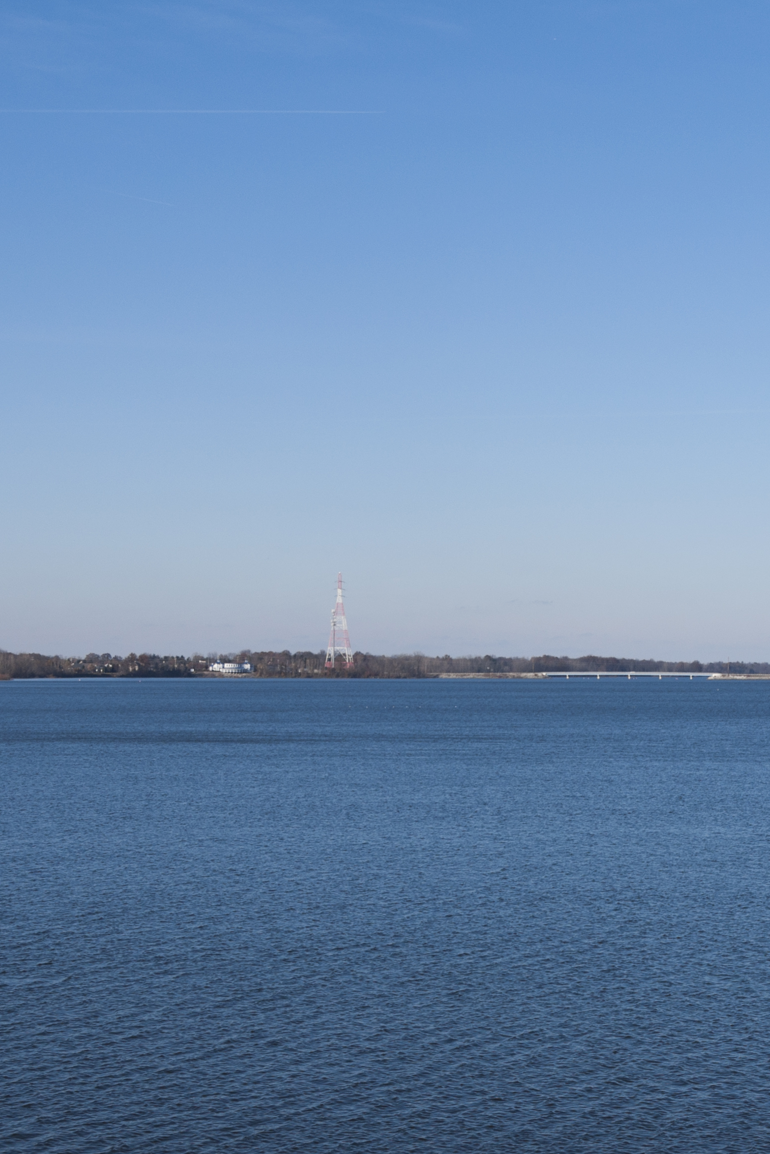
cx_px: 648
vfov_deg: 25.9
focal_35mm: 78
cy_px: 699
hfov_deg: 17.3
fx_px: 2502
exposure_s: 1/500
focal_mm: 28
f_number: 9.5
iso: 200
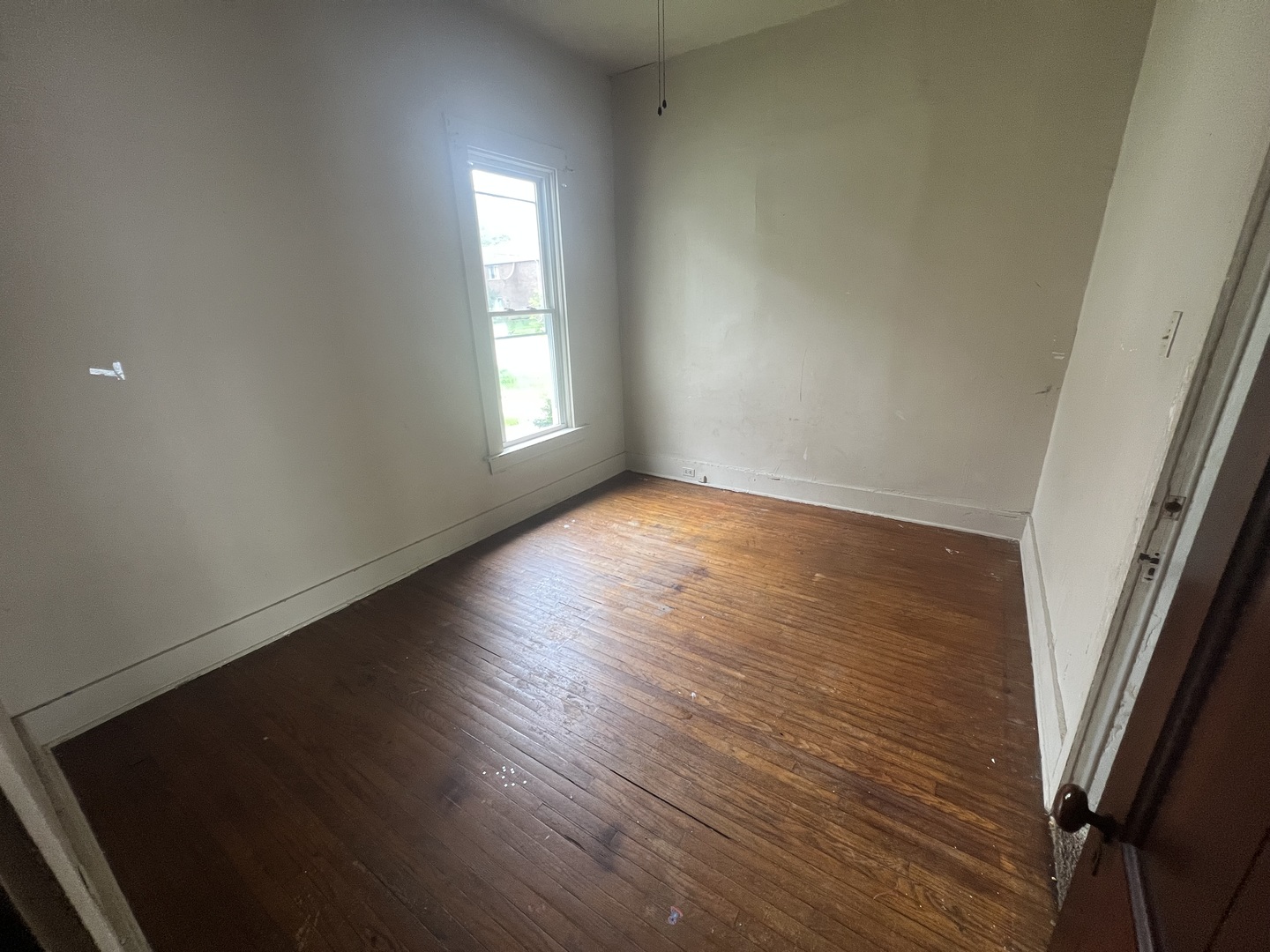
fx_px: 477
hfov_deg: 106.2
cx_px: 635
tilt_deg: -18.6
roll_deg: +1.4
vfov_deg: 89.9
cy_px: 476
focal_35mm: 13
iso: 200
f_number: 1.8
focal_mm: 1.57
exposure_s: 1/99
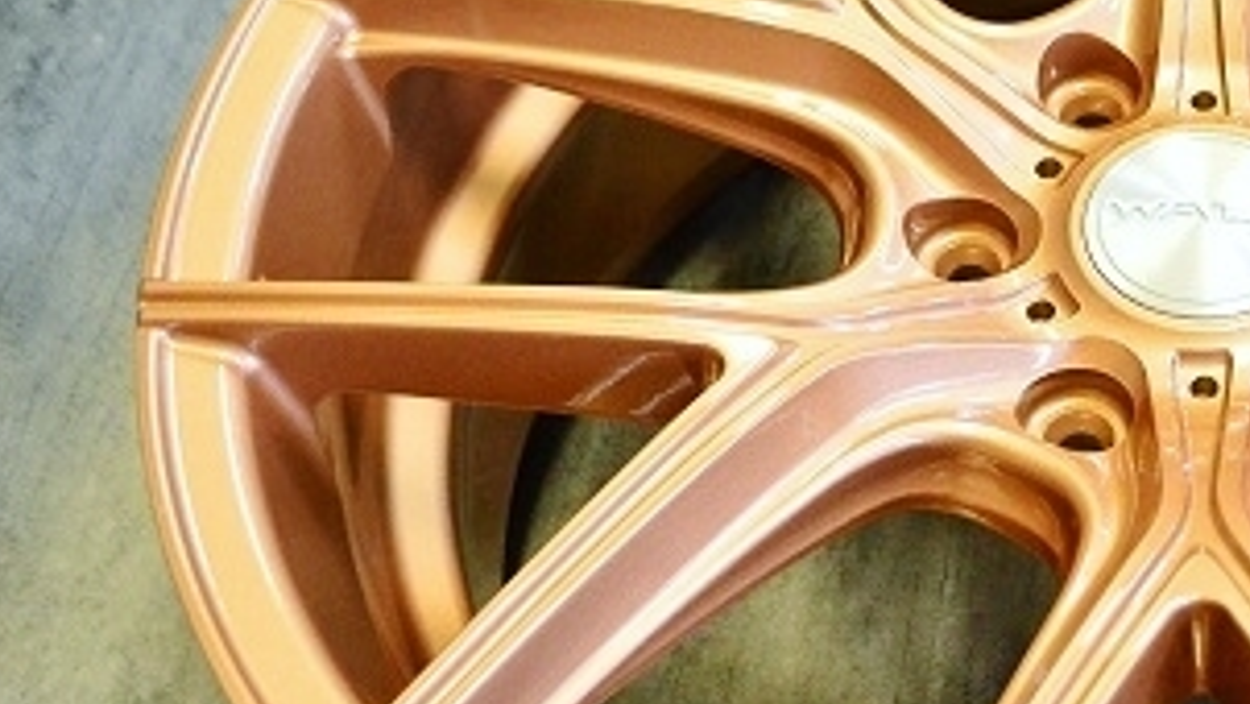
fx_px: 1956
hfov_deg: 33.0
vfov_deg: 20.4
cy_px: 344
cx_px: 1204
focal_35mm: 59
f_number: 4
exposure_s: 1/60
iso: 3200
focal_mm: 18
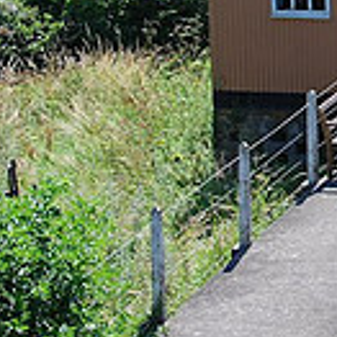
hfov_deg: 9.5
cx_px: 458
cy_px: -12
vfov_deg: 9.6
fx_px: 1983
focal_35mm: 180
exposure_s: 1/200
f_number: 6.3
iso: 100
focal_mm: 32
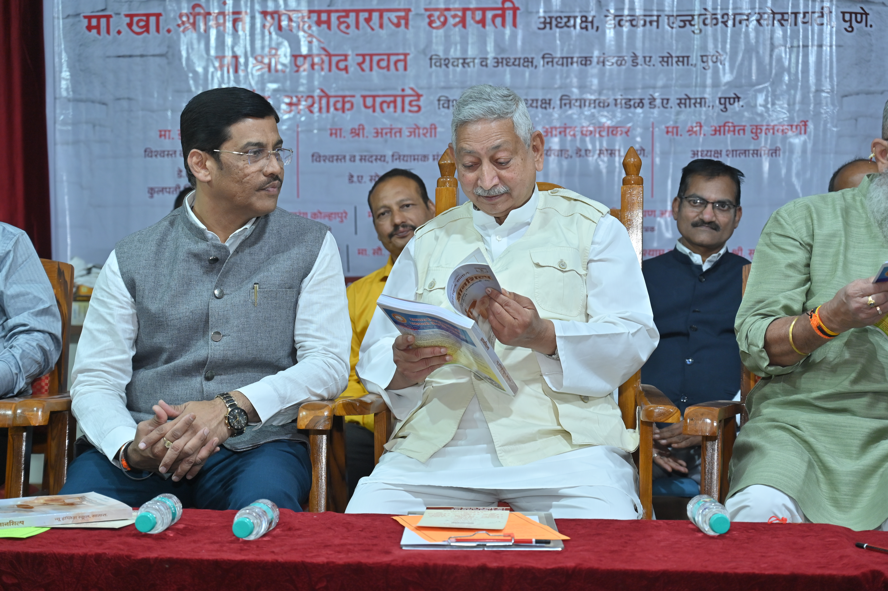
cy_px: 296
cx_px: 444
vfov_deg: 20.9
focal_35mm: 65
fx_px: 1602
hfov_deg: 31.0
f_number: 5
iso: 500
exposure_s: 1/125
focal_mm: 65
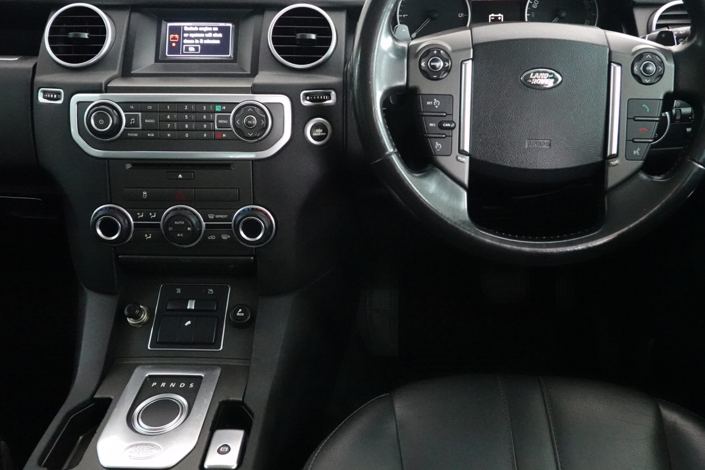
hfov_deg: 58.7
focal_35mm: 32
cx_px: 376
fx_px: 627
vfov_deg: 40.9
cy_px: 180
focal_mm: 9
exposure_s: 1/60
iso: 5000
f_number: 2.8
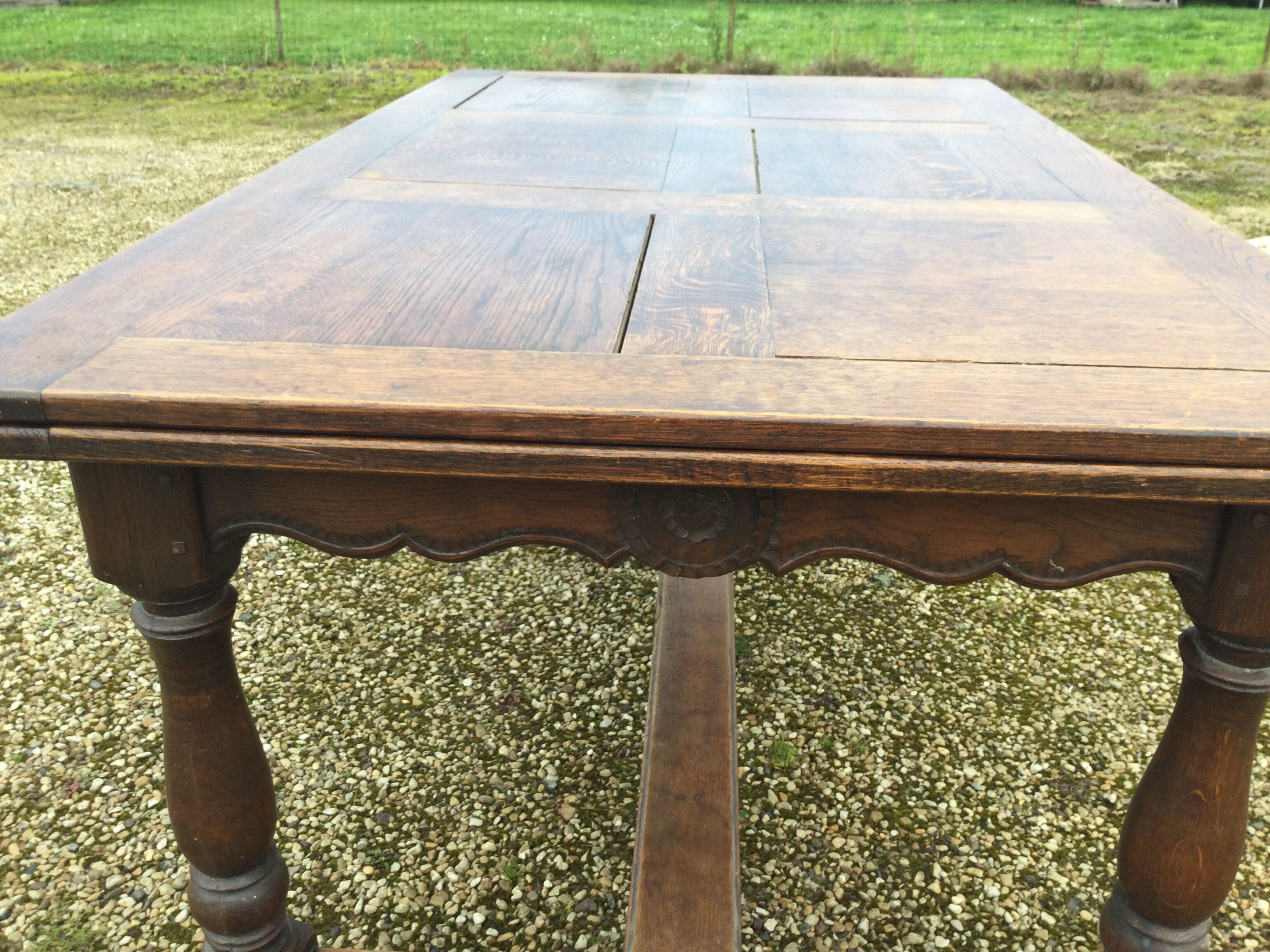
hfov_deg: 58.4
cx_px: 635
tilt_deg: -26.0
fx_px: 1137
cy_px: 476
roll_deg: -1.1
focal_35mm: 31
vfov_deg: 45.4
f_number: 2.4
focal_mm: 3.3
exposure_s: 1/50
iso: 32
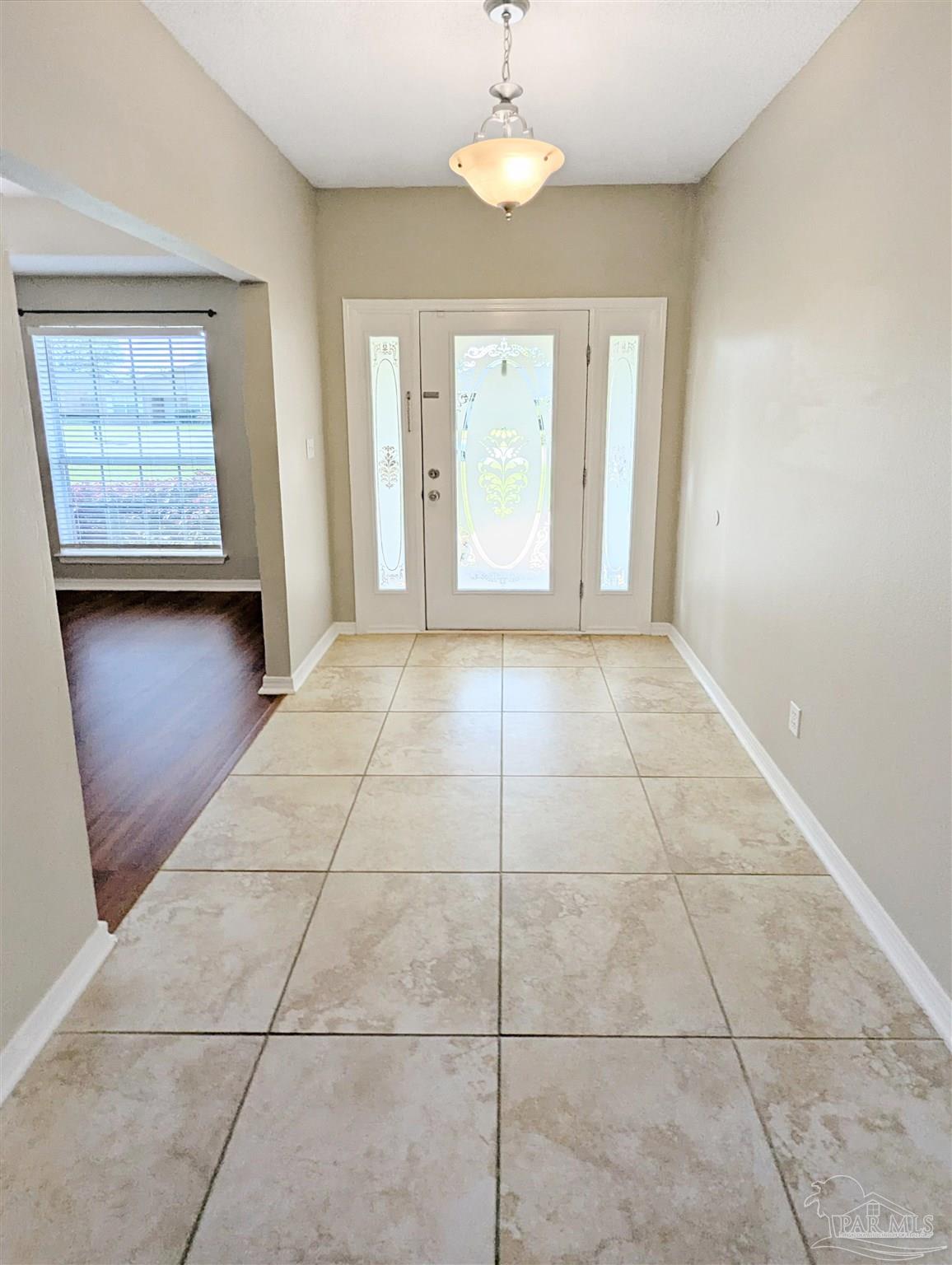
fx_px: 585
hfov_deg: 78.2
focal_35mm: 16
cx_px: 476
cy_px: 632
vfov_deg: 94.4
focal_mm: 2.35
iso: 51
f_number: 2.2
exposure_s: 1/227
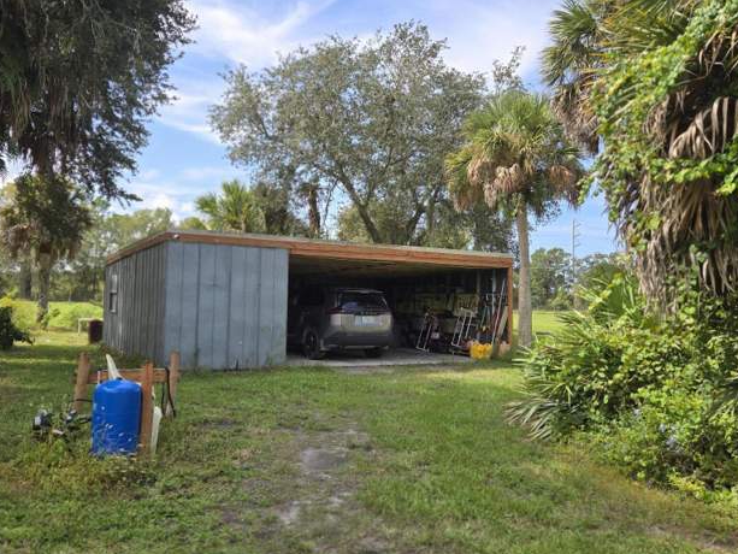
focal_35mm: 30
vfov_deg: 46.8
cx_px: 338
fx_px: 640
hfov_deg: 59.9
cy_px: 264
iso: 25
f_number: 1.8
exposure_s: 1/1044
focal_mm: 5.4
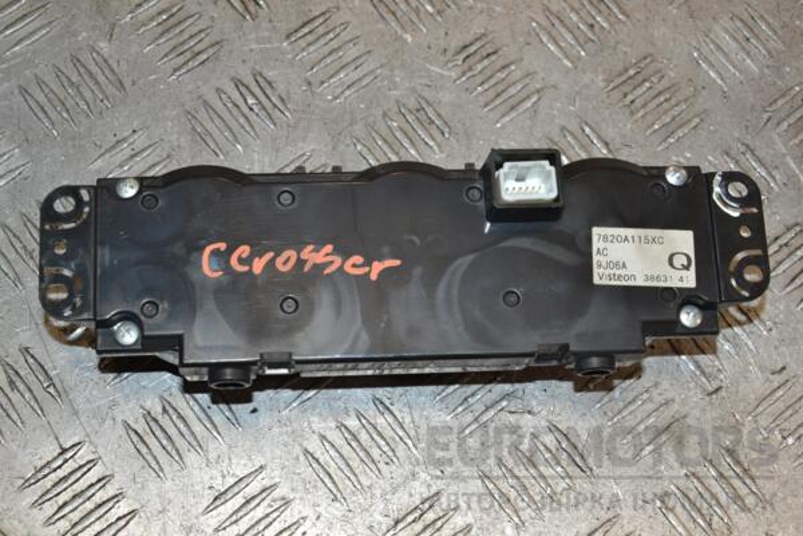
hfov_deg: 31.9
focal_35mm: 63
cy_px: 268
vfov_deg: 21.6
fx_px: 1405
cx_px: 402
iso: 800
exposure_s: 1/200
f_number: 8
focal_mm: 42
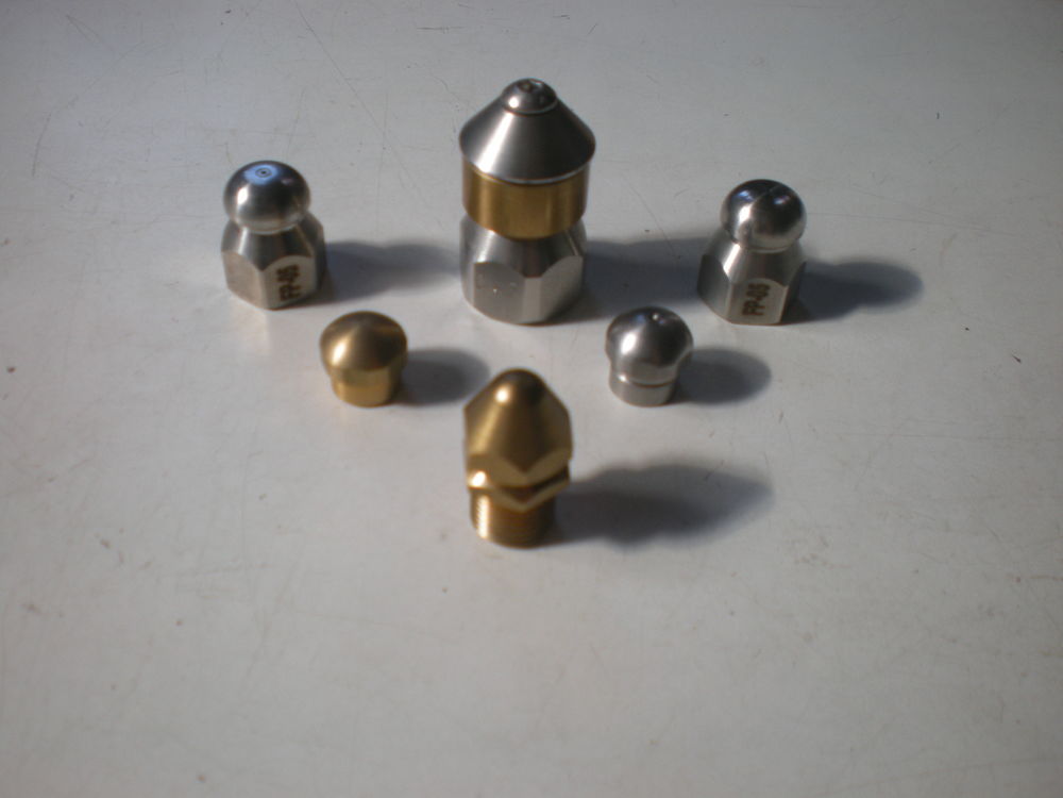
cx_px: 532
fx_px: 1167
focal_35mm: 38
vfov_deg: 37.7
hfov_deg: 49.0
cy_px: 399
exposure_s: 1/173
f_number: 3.1
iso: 64
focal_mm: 6.3
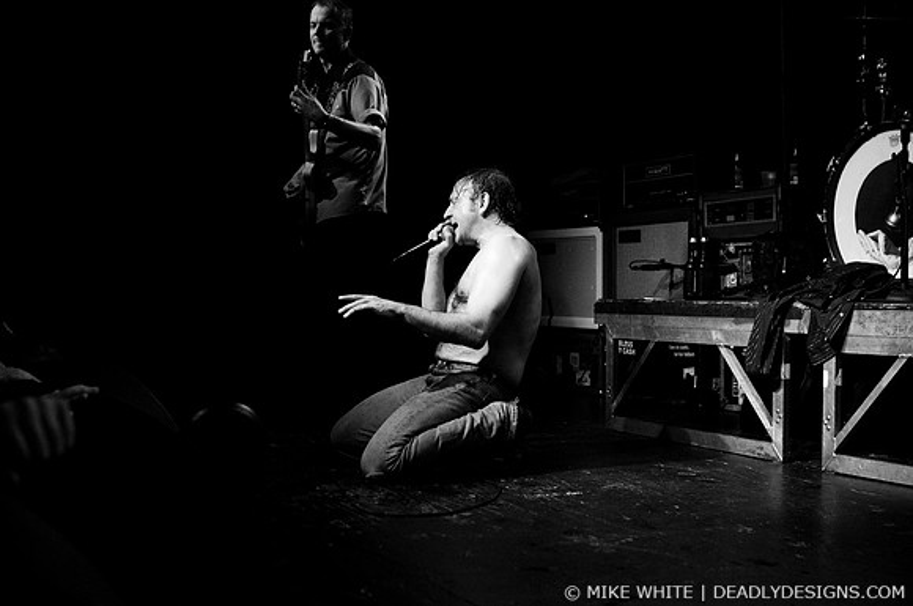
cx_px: 456
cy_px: 303
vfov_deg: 29.8
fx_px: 1140
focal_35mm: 45
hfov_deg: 43.7
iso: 1000
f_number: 3.2
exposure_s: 1/500
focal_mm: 30
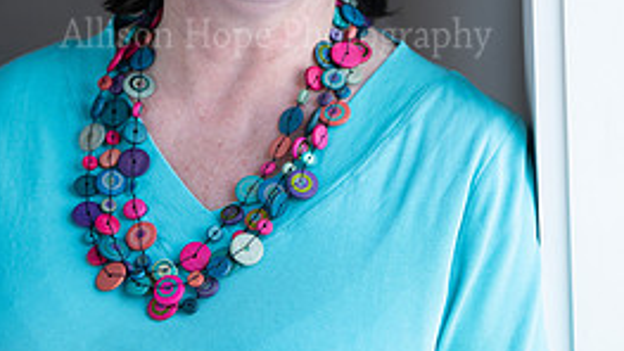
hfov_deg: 14.0
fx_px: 2548
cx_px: 270
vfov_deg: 7.8
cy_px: -85
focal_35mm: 154
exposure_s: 1/160
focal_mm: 86
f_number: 4.5
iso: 1250
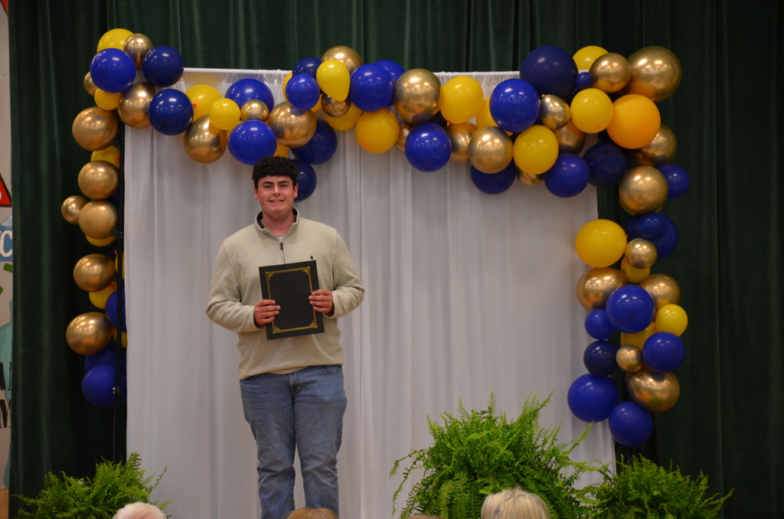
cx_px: 392
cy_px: 260
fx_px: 3423
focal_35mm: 158
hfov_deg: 13.1
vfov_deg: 8.7
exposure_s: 1/30
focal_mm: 105
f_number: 5.6
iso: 800
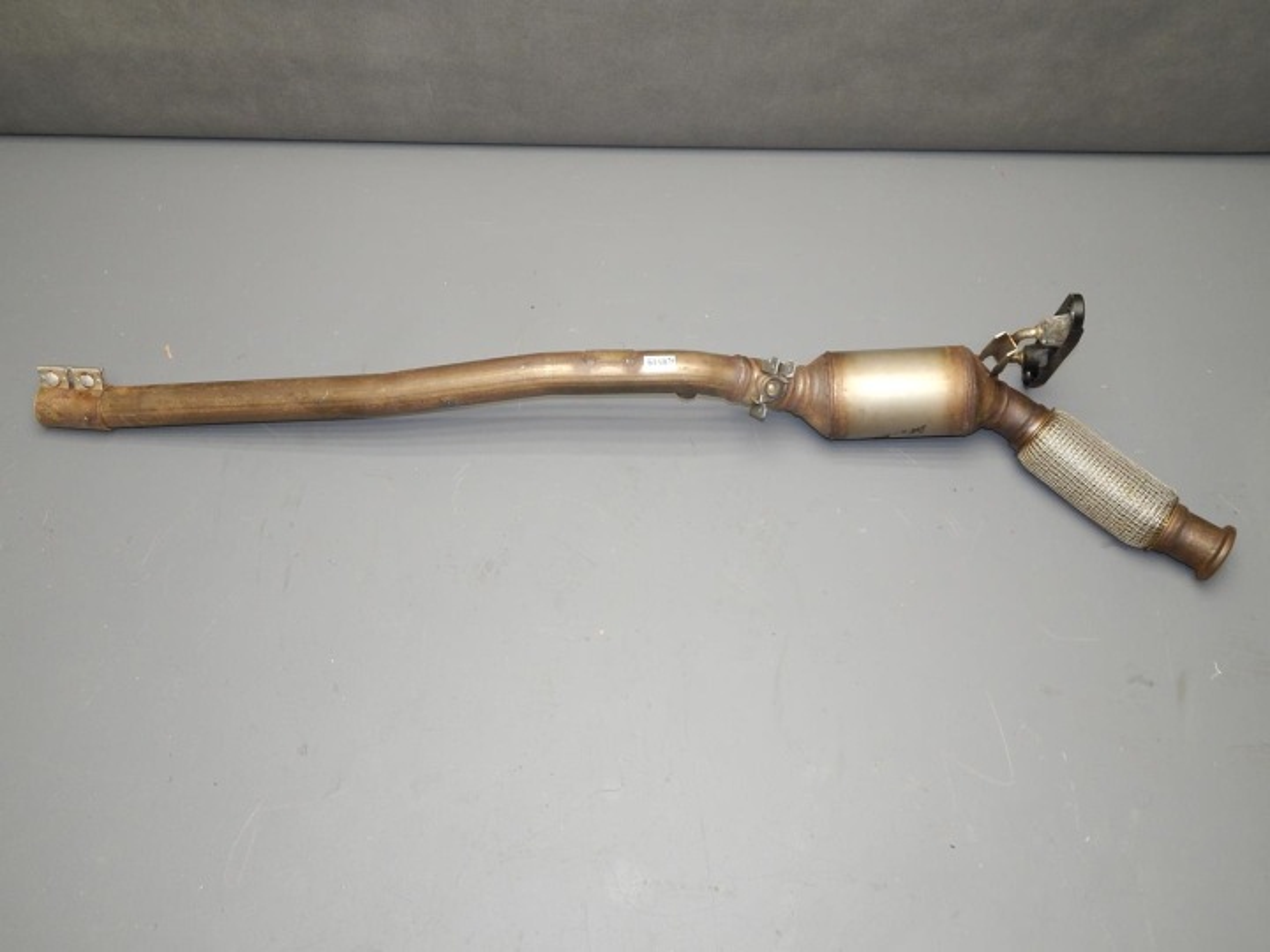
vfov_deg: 45.4
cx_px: 635
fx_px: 1137
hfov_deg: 58.4
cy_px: 476
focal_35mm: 31
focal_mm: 5.6
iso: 200
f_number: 3.2
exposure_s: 1/30
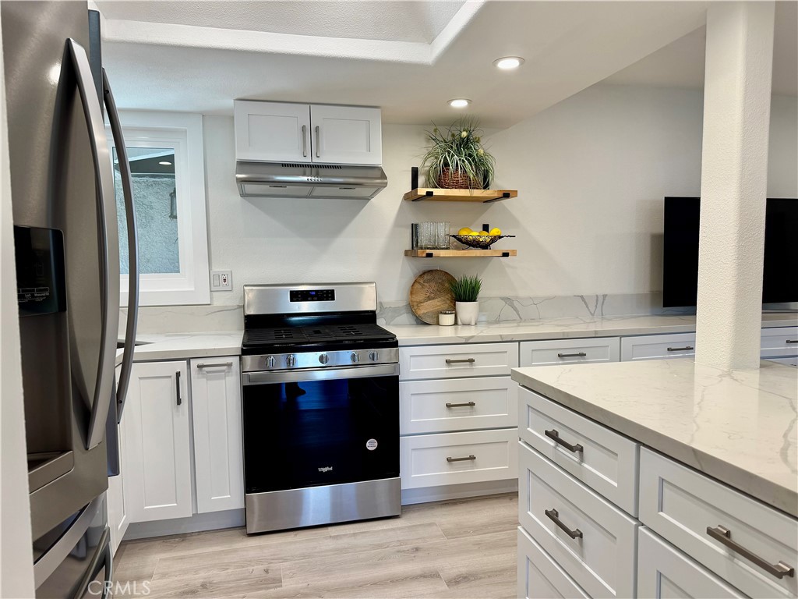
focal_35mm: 24
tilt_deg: -4.5
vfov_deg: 56.8
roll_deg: +0.4
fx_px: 553
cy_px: 300
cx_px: 399
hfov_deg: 71.6
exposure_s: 1/120
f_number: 1.78
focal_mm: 6.76
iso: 64
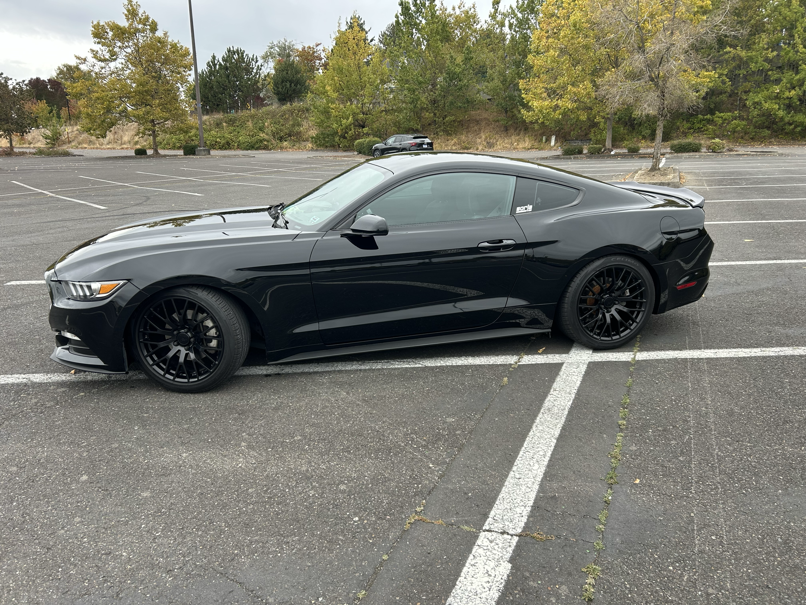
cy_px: 302
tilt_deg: -14.0
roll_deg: +1.2
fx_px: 605
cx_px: 403
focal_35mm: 26
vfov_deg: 53.1
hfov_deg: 67.3
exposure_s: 1/256
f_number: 1.5
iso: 40
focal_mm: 5.7
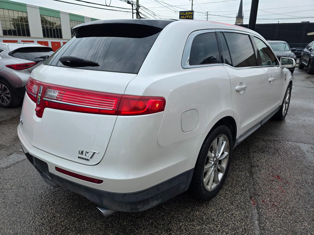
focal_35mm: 23
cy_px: 118
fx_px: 209
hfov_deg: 73.9
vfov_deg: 58.9
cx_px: 157
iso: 12
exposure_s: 1/151
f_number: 1.7
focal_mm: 6.3
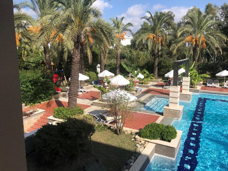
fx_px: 184
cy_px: 86
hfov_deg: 63.4
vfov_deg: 49.7
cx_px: 114
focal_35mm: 28
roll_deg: +1.6
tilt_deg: -10.0
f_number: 1.8
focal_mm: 3.99
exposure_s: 1/2994
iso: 20
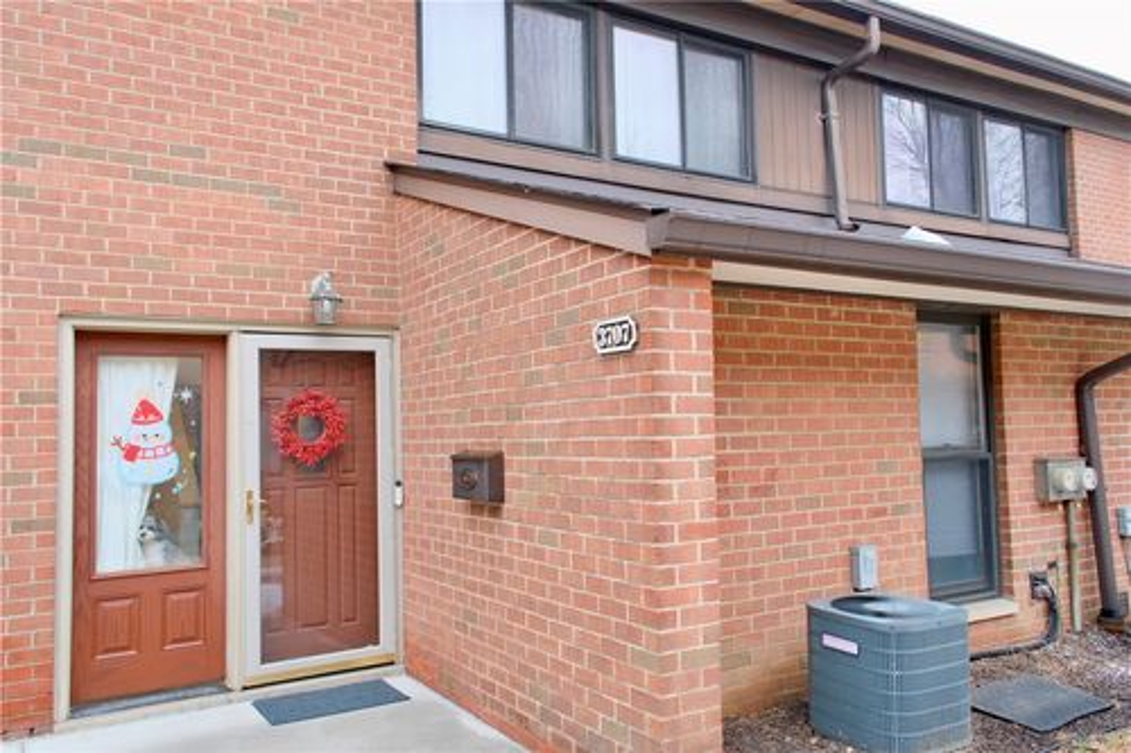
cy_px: 376
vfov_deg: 44.9
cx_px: 566
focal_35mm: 29
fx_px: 911
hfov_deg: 63.7
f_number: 5.6
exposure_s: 1/27
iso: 640
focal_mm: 19.2
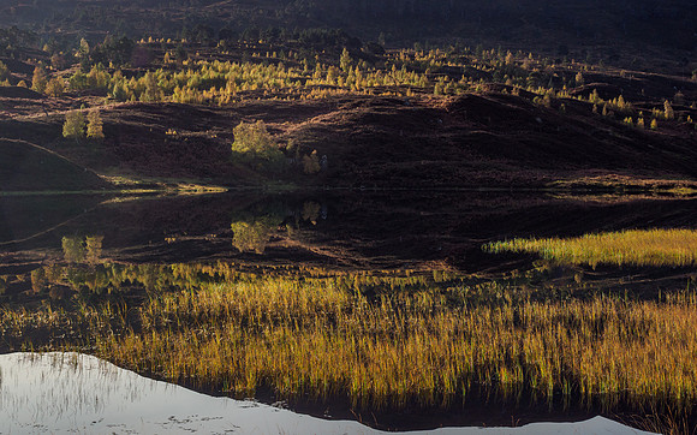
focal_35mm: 58
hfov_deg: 35.1
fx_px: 1102
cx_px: 330
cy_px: 160
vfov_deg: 22.3
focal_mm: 26
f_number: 7.1
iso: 200
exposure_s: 1/100
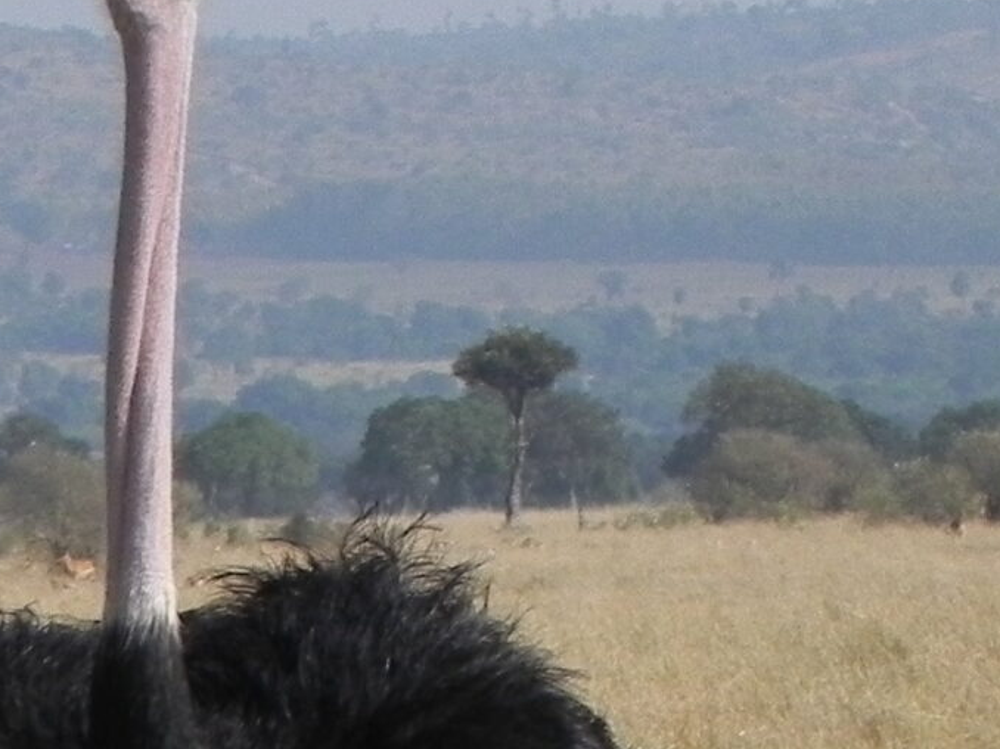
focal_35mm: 695
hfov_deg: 2.8
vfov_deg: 2.1
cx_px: -425
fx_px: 20070
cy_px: 1185
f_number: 7.1
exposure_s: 1/483
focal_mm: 32.7
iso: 160
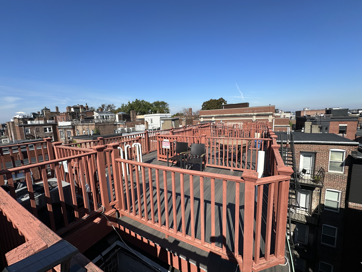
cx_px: 181
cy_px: 136
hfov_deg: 102.1
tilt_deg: -4.5
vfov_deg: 85.7
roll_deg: +2.2
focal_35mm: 14
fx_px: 146
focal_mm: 2.22
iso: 40
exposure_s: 1/2174
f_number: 2.2
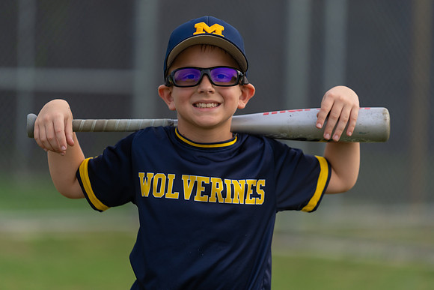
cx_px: 217
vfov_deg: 6.9
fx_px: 2412
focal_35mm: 200
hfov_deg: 10.3
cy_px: 145
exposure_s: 1/320
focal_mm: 200
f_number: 2.8
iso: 250
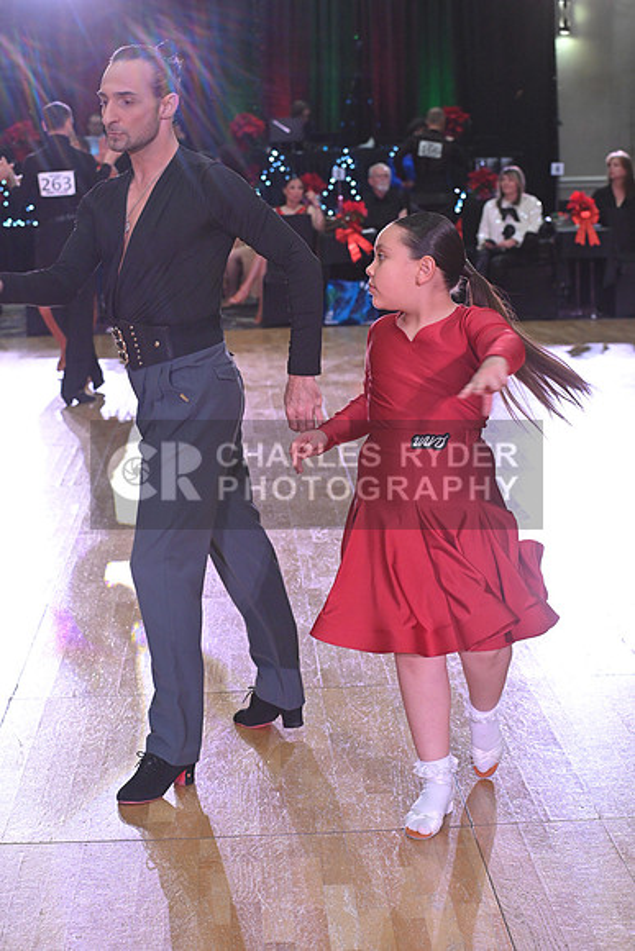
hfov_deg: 19.5
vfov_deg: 28.8
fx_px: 1851
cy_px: 476
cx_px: 318
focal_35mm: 70
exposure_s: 1/320
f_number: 5.6
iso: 2500
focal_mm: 70
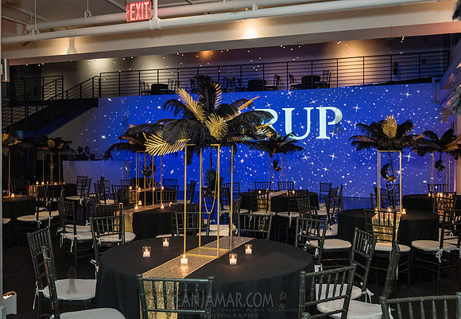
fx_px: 464
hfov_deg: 52.8
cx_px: 217
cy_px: 163
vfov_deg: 37.9
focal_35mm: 36
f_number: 4.5
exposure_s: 1/160
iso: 4000
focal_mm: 34
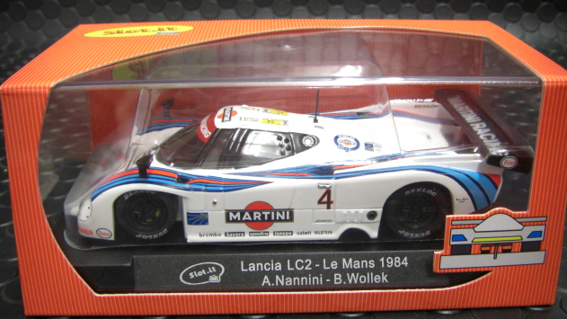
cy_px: 179
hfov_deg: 48.4
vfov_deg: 28.3
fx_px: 631
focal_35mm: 42
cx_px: 282
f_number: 3.4
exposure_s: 1/15
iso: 200
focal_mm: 6.3
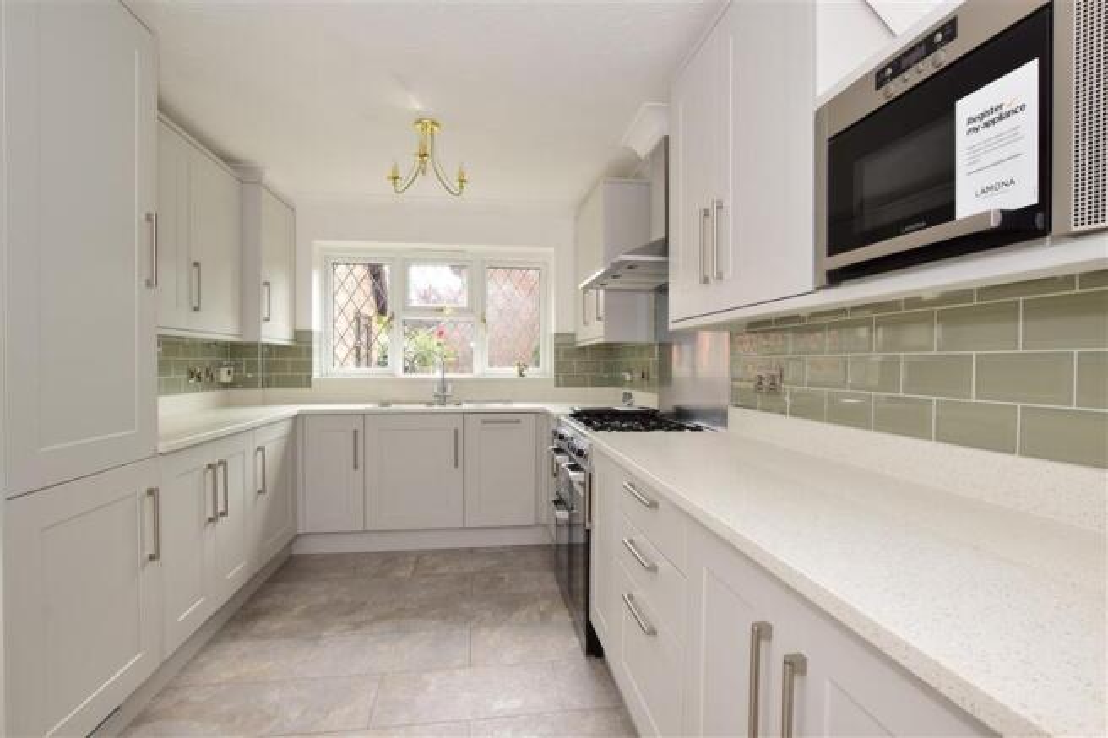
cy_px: 369
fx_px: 554
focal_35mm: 18
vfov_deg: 67.4
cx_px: 554
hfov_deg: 90.0
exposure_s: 1/30
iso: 500
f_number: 14
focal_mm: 12
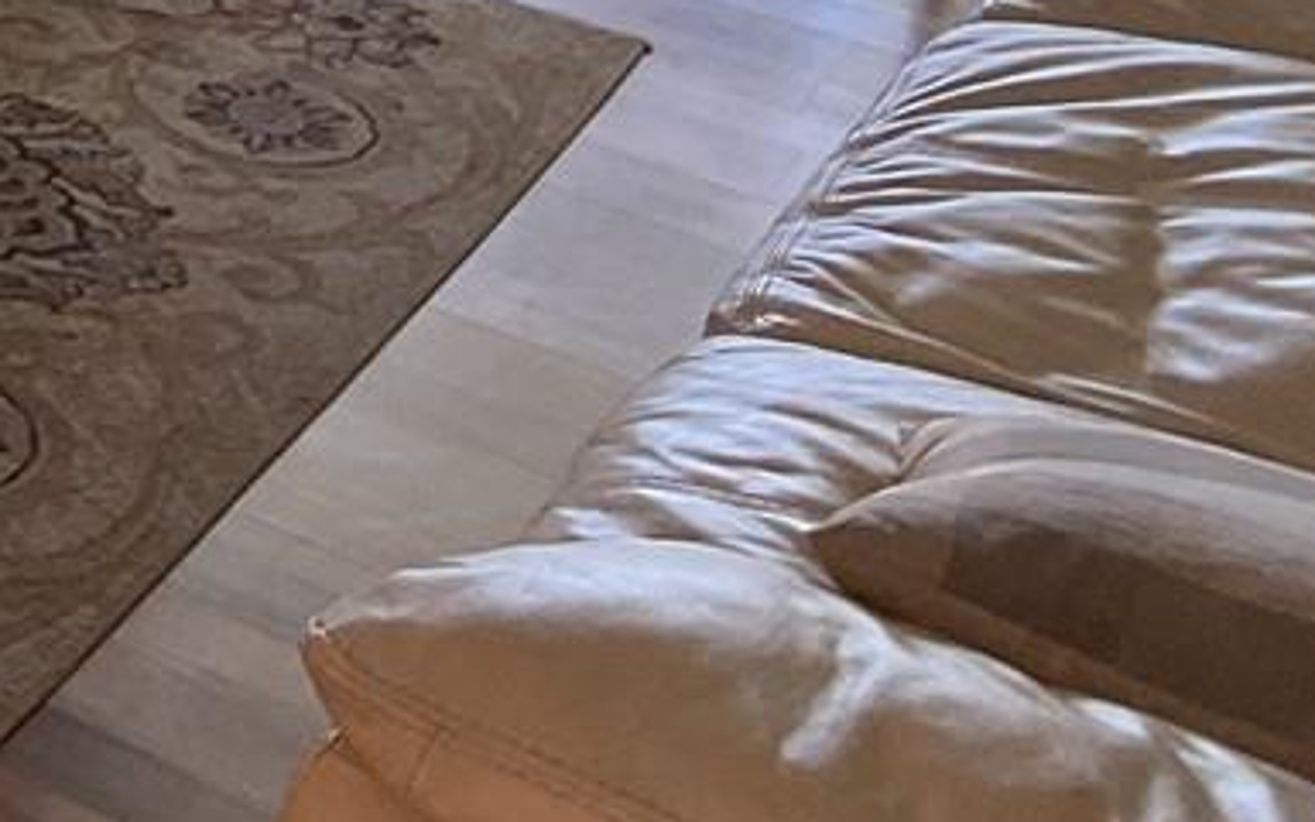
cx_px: -880
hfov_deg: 14.7
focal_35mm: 128
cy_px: -507
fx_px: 4587
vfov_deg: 9.8
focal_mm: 3
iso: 32
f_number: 1.8
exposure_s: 1/120
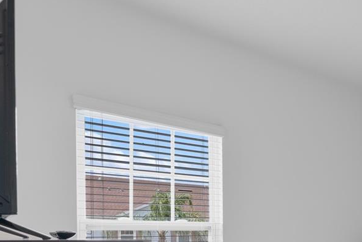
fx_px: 382
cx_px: 421
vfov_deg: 32.5
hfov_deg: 39.0
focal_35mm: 38
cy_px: 238
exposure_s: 1/10
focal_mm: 14
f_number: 8
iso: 320
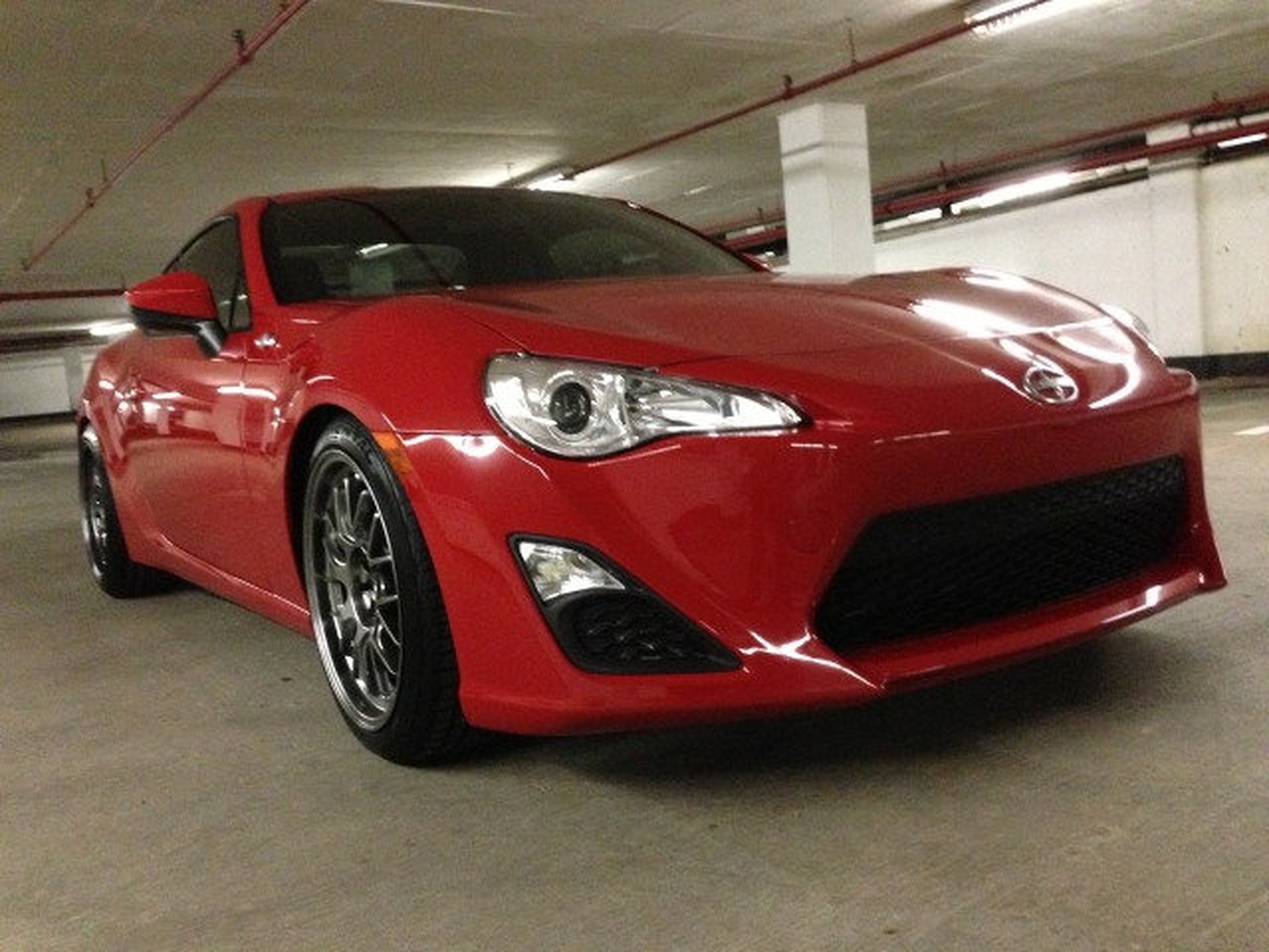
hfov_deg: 55.4
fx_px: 1210
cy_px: 476
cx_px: 634
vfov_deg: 42.9
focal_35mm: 33
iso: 800
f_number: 2.4
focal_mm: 4.13
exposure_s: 1/15
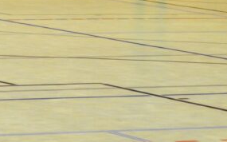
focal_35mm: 340
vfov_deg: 3.9
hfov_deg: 6.1
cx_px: -67
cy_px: -8
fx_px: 2103
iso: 1600
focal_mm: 62
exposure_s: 1/100
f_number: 4.2
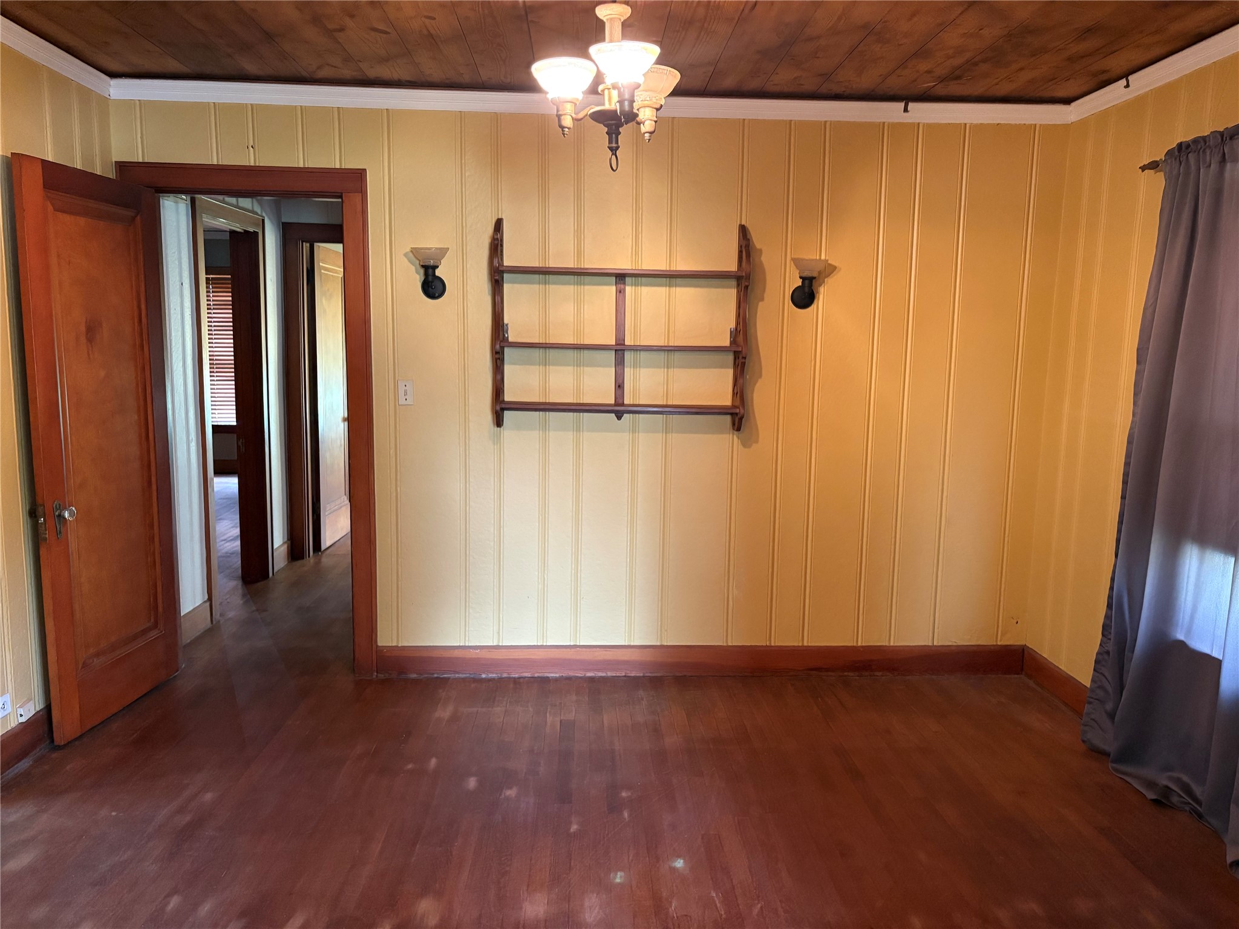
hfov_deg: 67.3
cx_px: 620
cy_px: 464
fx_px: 931
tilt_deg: -7.5
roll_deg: -1.1
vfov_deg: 53.1
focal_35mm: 26
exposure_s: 1/40
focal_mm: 5.96
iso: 640
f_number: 1.6
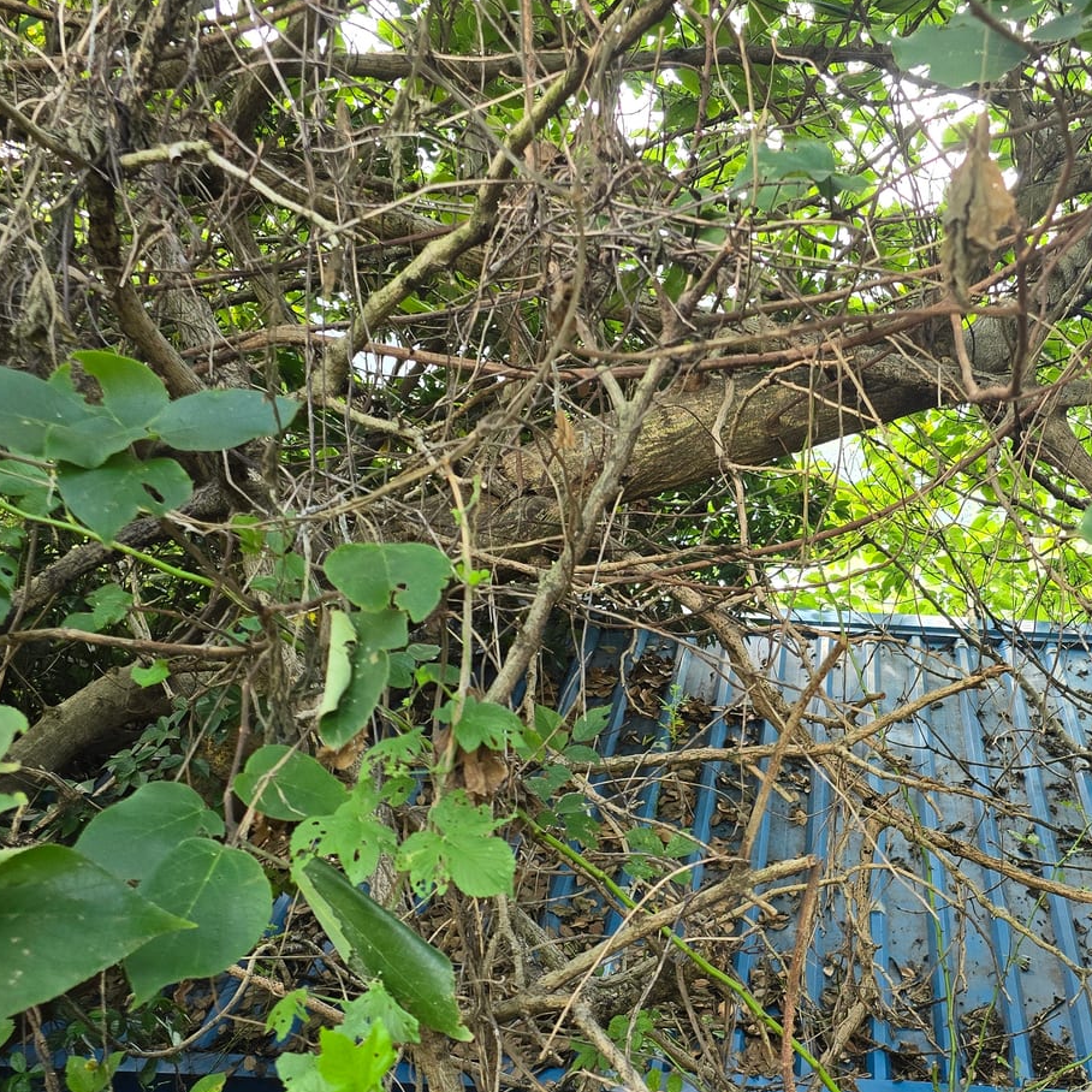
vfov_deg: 38.6
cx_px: 854
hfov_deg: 37.9
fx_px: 1535
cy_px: 744
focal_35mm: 43
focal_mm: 6.3
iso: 100
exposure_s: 1/180
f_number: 1.7
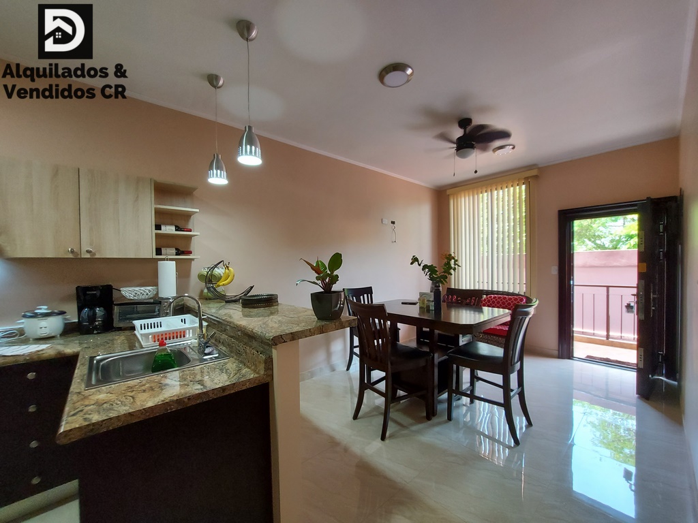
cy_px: 262
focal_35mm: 13
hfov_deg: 106.2
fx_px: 262
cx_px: 349
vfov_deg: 89.9
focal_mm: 1.74
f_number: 2.2
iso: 160
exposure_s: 1/60
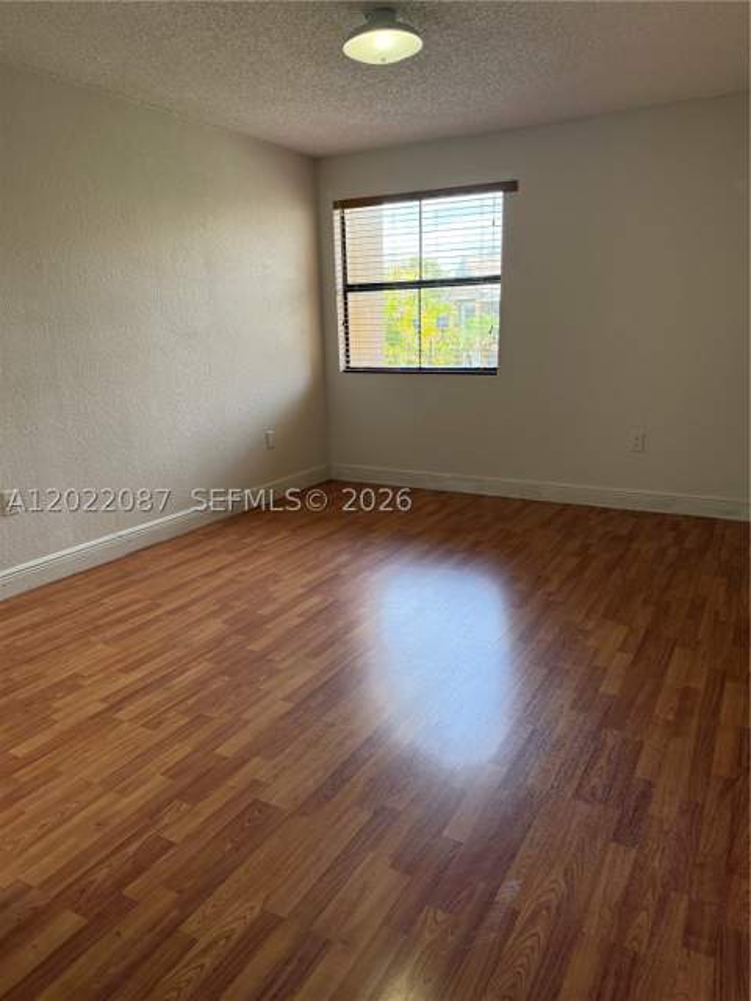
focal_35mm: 24
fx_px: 694
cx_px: 376
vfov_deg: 71.6
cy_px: 500
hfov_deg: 56.8
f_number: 1.78
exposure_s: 1/189
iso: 200
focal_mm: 6.76
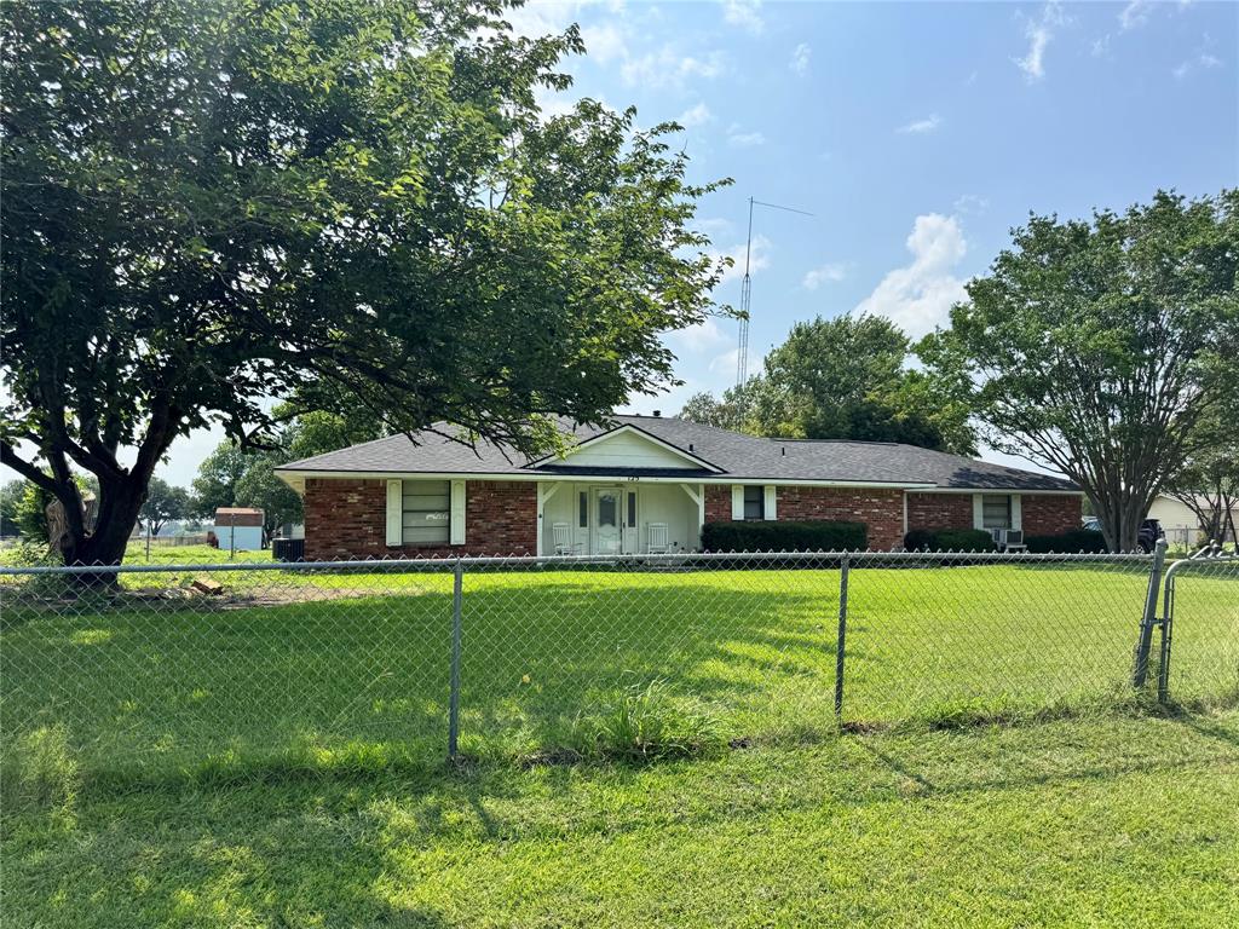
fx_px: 859
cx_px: 620
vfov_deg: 56.8
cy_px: 464
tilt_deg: +4.3
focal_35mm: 24
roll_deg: -0.1
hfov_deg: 71.6
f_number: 1.78
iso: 80
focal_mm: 6.76
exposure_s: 1/4608
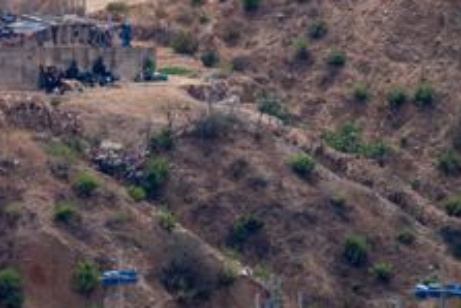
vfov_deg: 1.3
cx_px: 118
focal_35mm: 1077
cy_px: 191
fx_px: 13800
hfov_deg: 1.9
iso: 100
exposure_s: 1/640
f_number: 13
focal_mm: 600
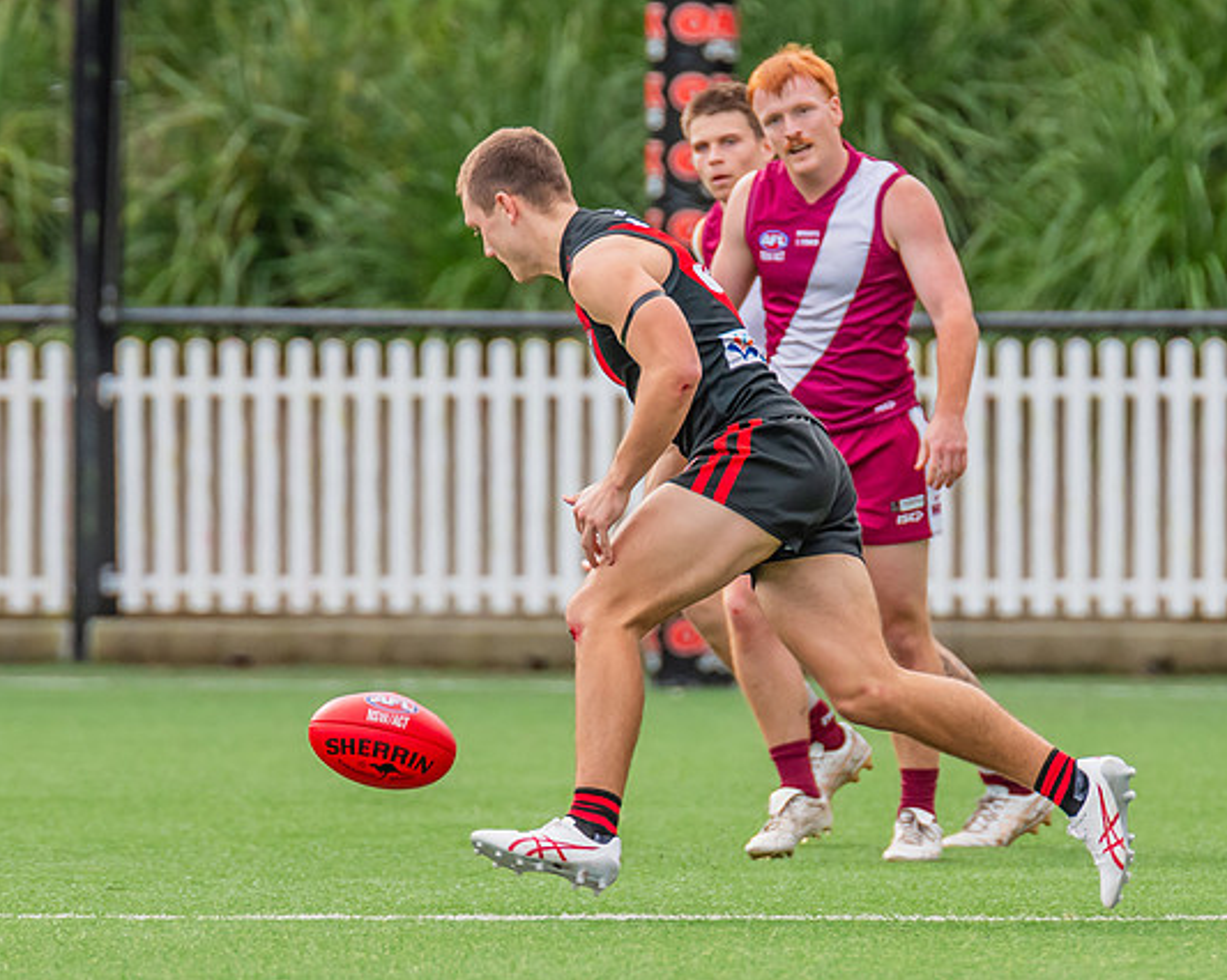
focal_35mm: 959
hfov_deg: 2.0
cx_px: 560
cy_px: 540
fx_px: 34813
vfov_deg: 1.6
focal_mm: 420
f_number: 5.6
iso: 800
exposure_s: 1/1250
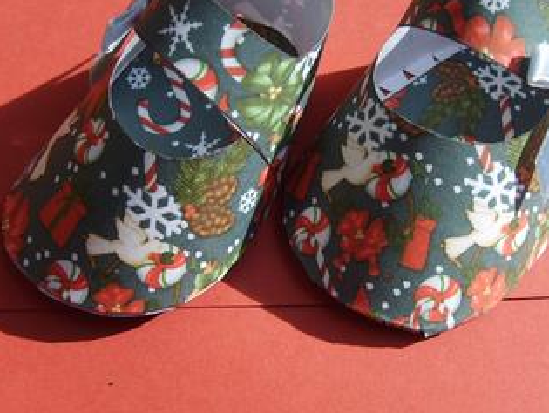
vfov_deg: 29.1
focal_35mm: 50
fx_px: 794
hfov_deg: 38.0
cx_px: 331
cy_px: 179
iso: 50
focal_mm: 5.8
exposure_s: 1/750
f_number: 2.8
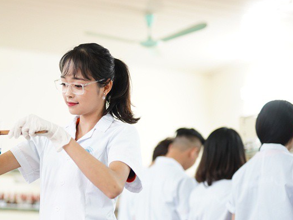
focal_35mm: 77
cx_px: 68
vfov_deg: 19.1
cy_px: 135
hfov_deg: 25.0
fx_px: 652
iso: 1000
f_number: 1.6
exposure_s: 1/200
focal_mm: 50
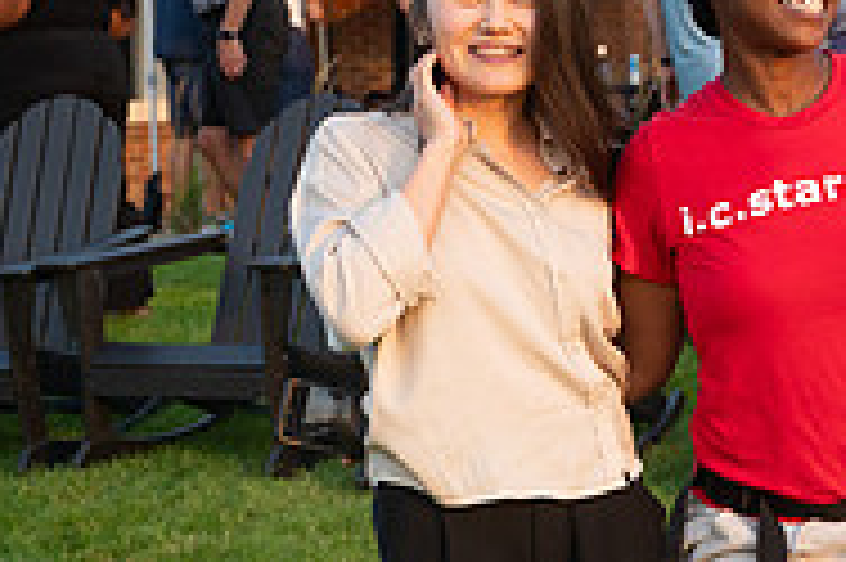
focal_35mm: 114
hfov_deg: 17.5
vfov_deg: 12.0
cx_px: 855
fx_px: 2677
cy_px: 238
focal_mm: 37
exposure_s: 1/1000
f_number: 4
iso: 500
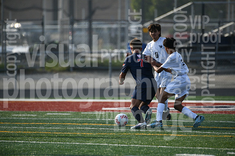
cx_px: 118
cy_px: 78
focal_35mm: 460
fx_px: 3003
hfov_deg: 4.5
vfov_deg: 3.0
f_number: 5.6
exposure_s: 1/5000
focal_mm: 460
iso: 1400
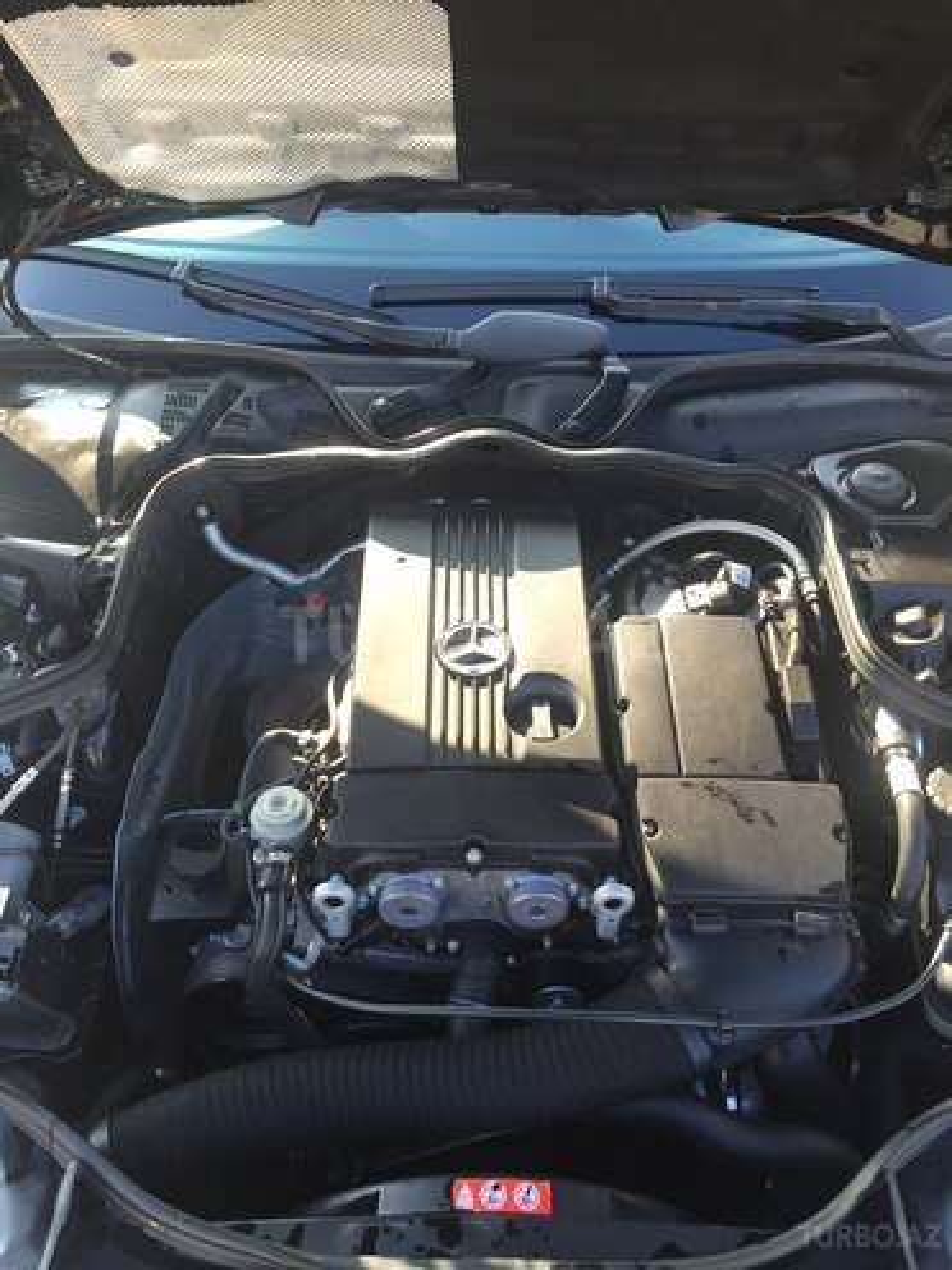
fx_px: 1063
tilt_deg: -42.0
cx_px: 476
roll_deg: -0.7
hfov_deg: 48.2
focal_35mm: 29
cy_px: 635
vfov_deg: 61.7
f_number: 2.2
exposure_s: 1/104
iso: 32
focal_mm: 4.15
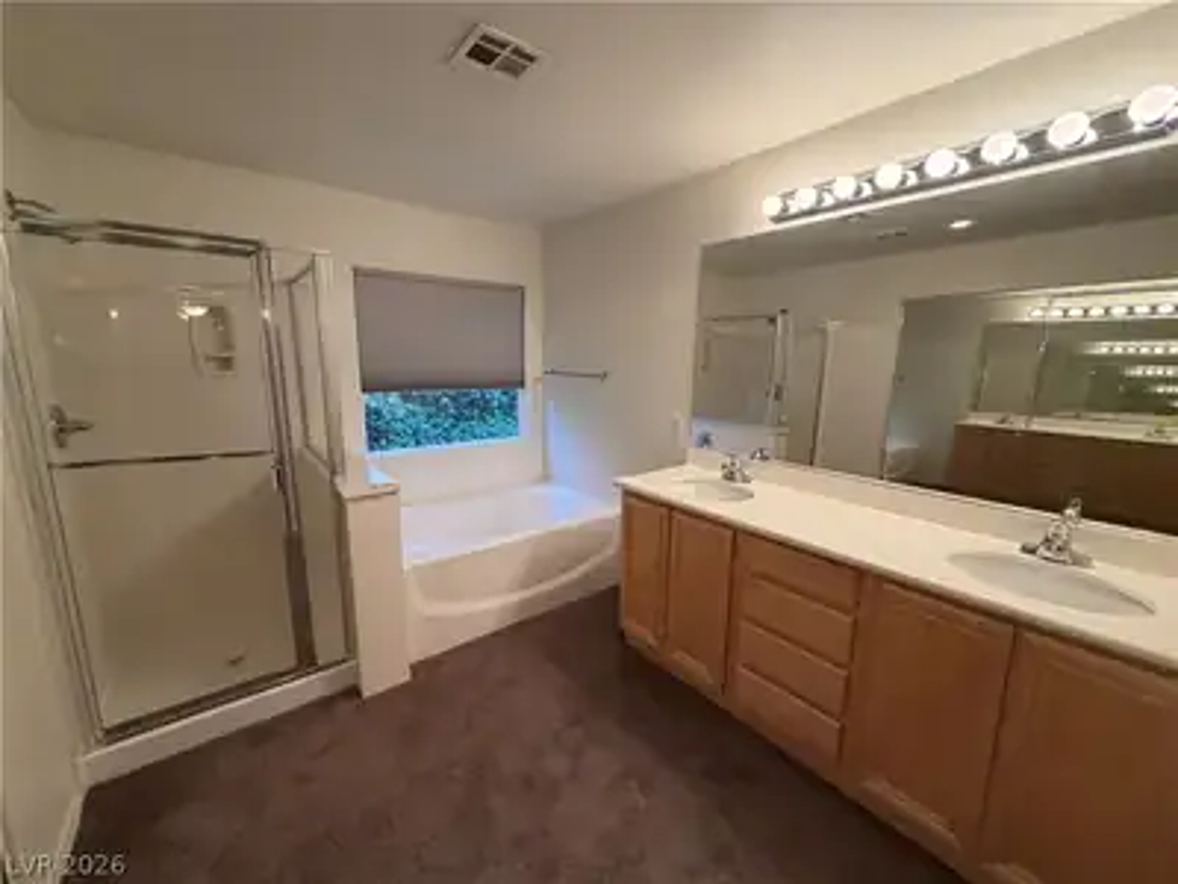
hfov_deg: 102.1
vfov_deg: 85.7
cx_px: 589
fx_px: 476
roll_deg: -0.5
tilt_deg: -9.3
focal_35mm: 14
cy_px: 442
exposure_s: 1/120
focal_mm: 2.22
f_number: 2.2
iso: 250
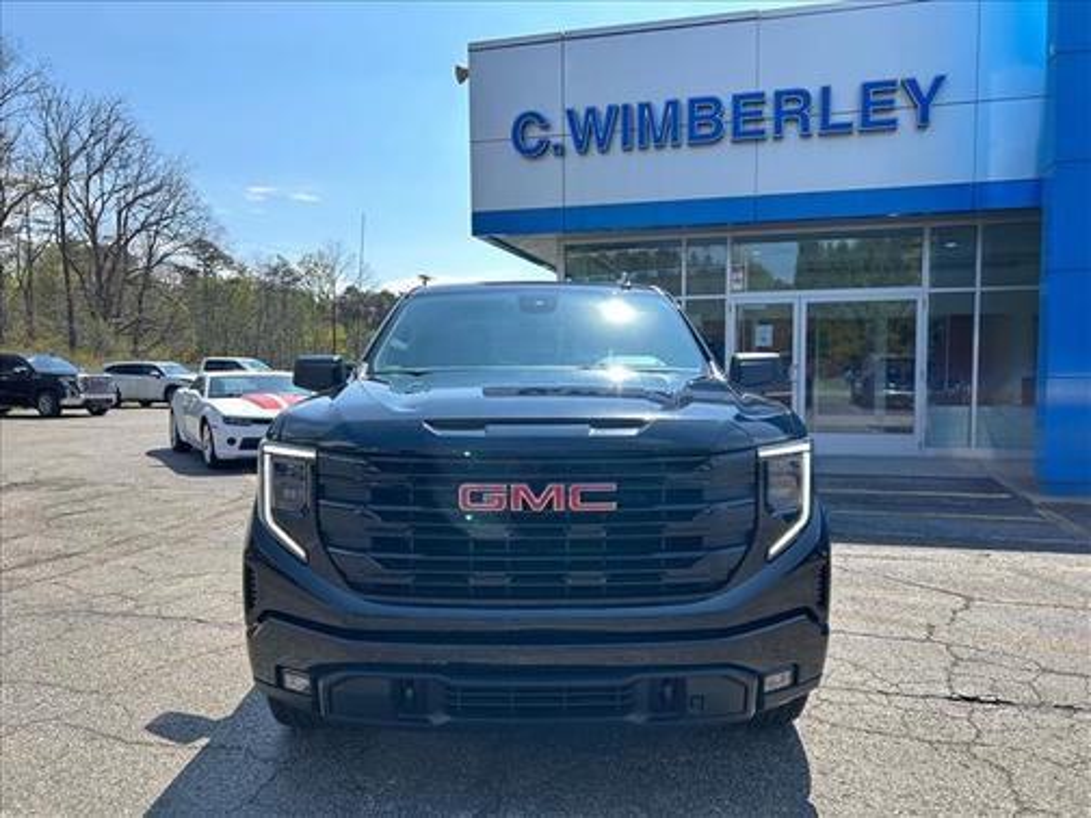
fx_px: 819
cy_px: 409
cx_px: 546
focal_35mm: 26
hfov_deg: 67.3
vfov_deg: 53.1
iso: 50
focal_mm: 5.7
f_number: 1.5
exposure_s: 1/846
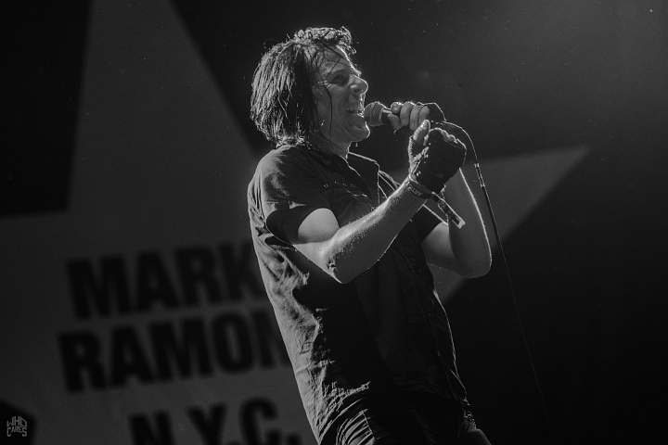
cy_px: 222
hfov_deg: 11.4
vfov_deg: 7.6
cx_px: 334
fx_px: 3340
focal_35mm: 180
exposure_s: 1/100
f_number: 2.8
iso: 500
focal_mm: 120
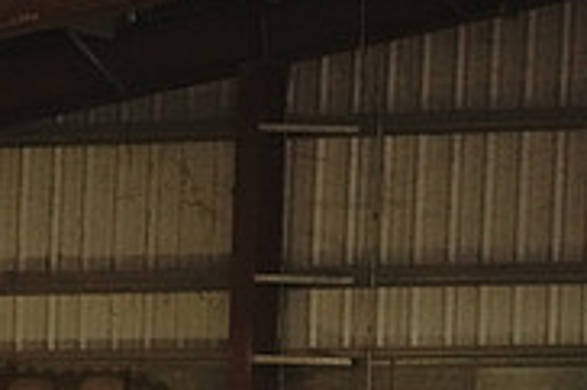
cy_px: 472
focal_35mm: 638
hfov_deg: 3.2
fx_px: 10393
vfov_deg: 2.1
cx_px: -84
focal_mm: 200
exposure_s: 1/1000
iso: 12800
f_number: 3.2
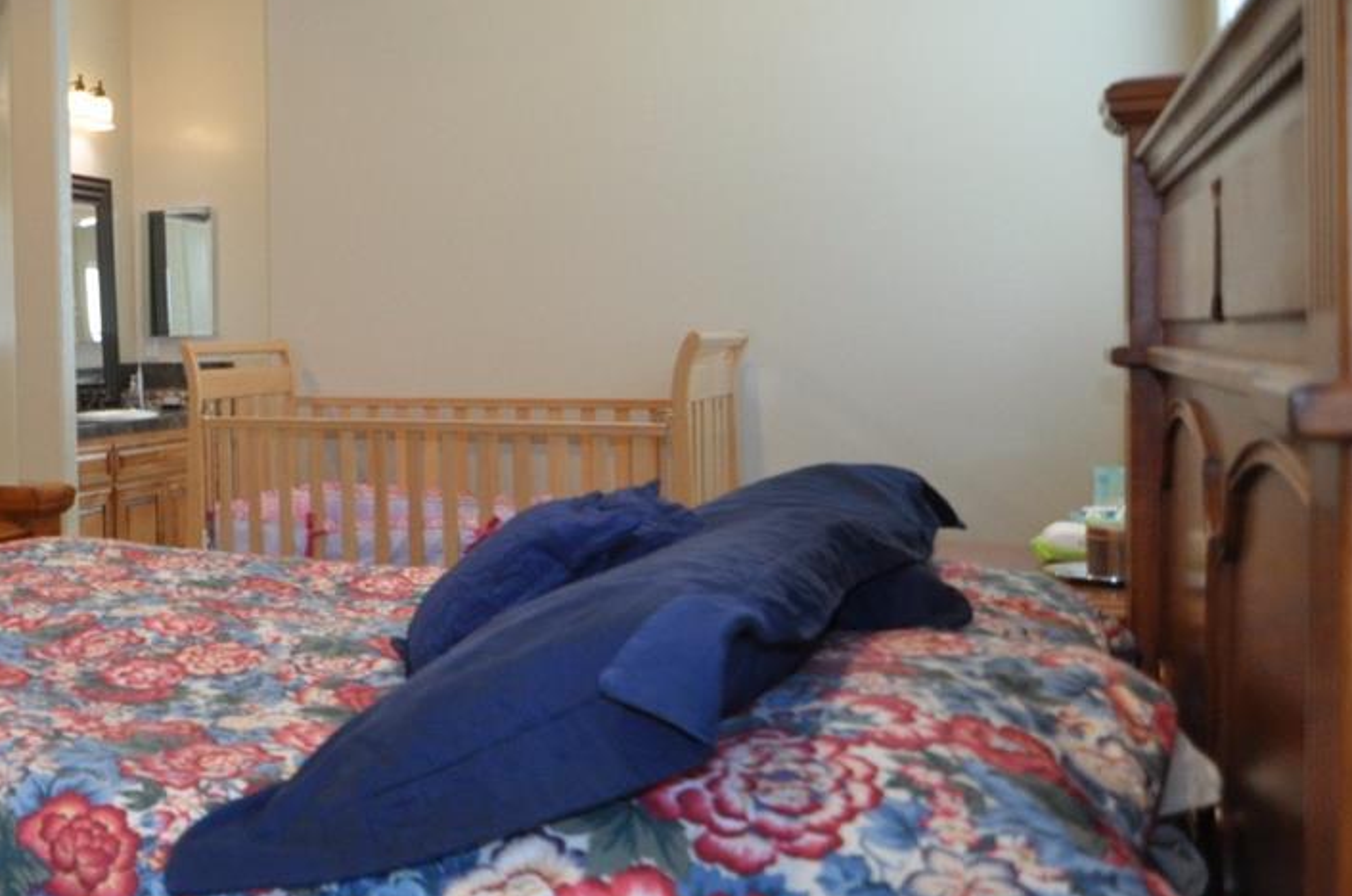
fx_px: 1314
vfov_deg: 37.5
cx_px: -52
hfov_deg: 44.6
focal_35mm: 35
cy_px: 370
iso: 800
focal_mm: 11
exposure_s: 1/60
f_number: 2.8
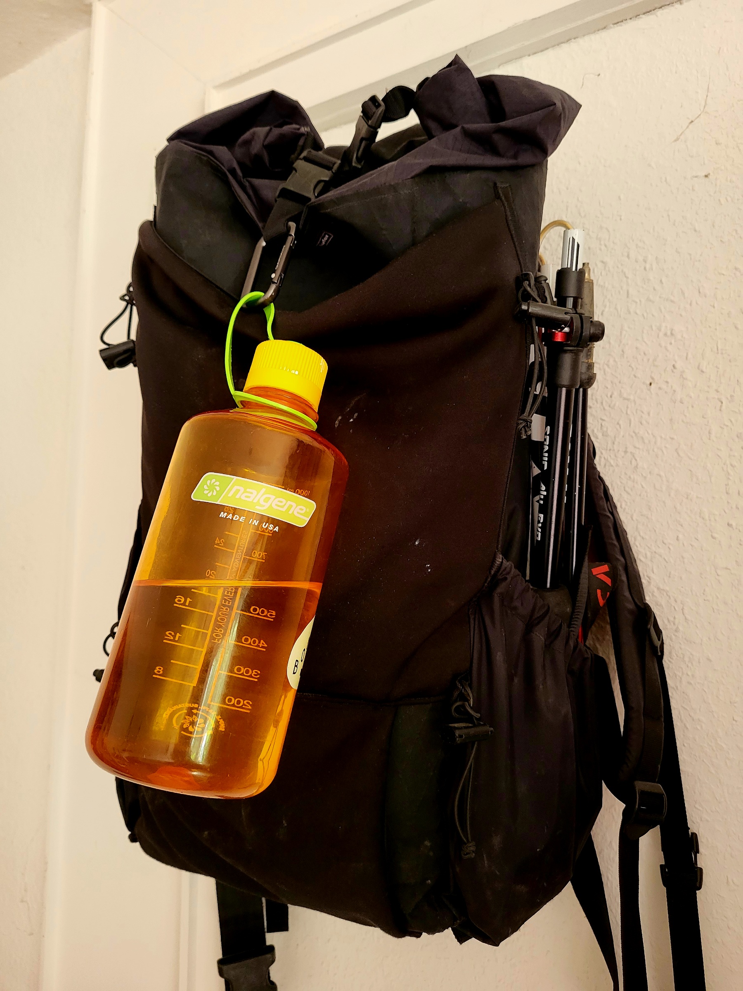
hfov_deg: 53.1
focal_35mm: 26
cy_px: 496
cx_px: 372
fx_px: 744
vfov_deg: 67.3
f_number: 1.8
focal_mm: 5.4
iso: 320
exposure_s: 1/100
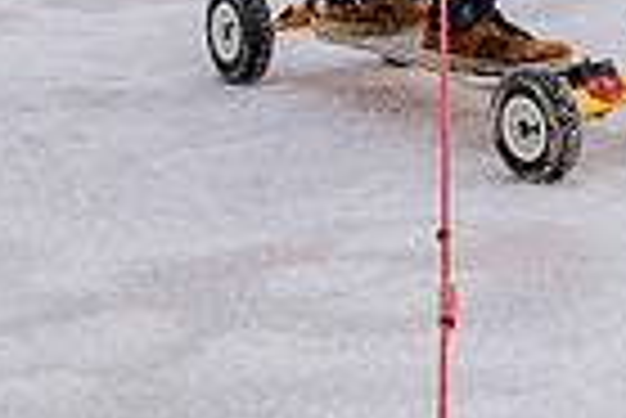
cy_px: -602
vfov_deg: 5.4
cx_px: 1046
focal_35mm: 244
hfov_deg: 8.2
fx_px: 4247
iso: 250
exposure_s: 1/500
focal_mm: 44
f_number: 8
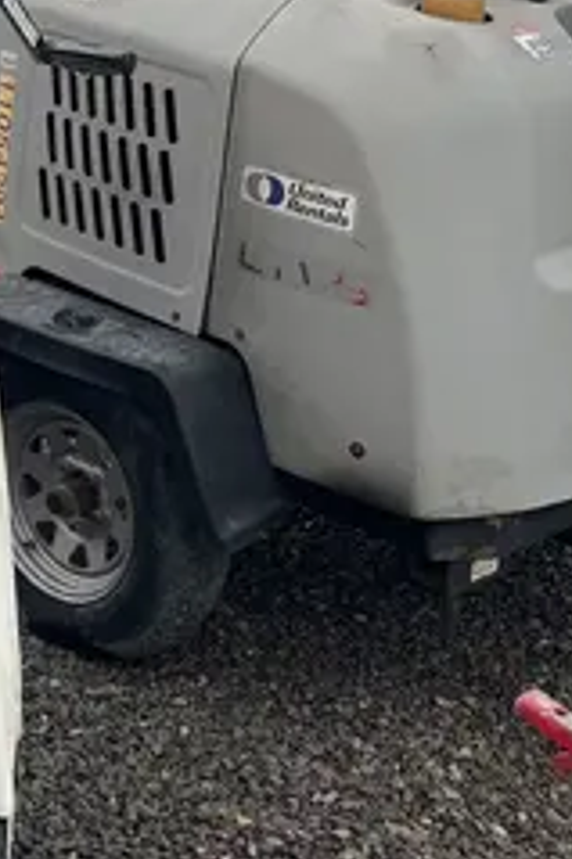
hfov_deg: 15.2
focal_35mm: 83
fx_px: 1981
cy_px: 88
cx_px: -284
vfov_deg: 23.8
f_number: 1.6
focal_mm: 5.1
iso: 50
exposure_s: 1/467
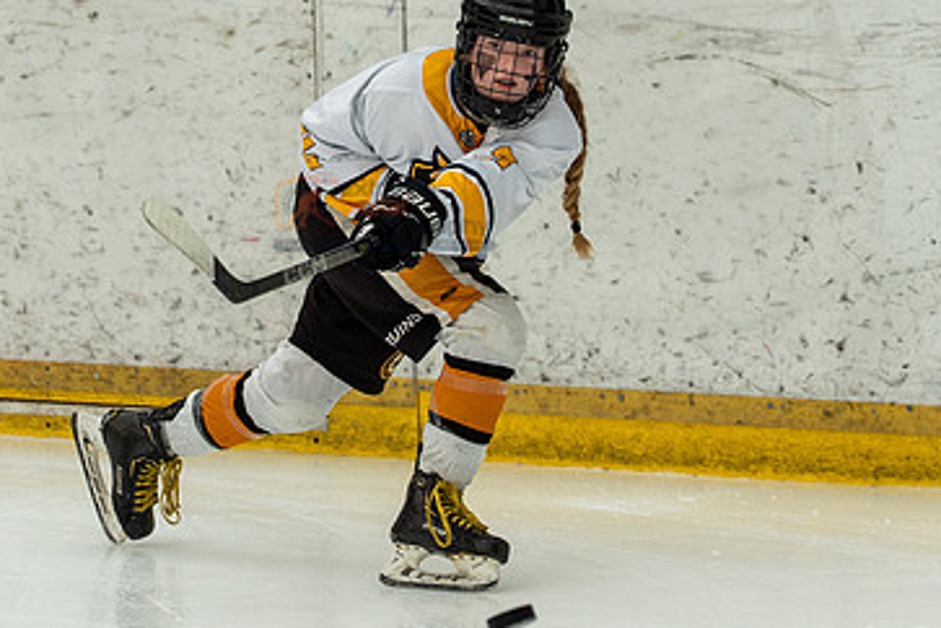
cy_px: 211
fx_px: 9409
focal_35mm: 360
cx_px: 386
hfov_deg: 5.7
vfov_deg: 3.8
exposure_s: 1/1600
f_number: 3.5
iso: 800
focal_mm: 150
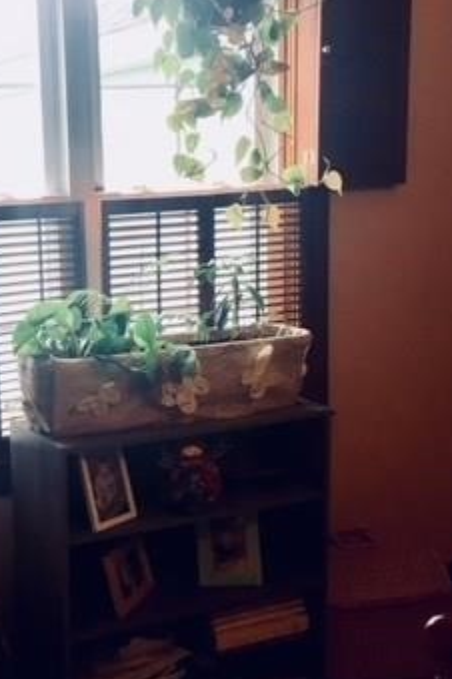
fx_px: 1073
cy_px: 373
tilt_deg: -10.2
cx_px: 34
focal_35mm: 57
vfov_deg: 35.0
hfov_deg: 23.1
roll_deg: +2.0
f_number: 2.2
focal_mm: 4.15
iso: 32
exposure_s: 1/30
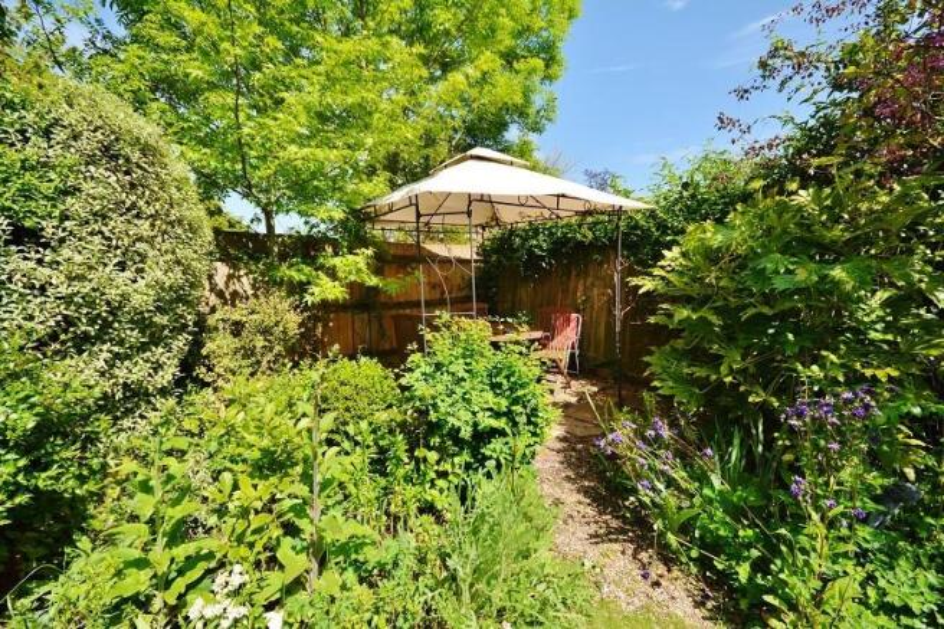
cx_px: 472
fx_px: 393
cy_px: 314
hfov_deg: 100.4
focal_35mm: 15
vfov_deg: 77.3
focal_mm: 10
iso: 100
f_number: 8
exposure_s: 1/200
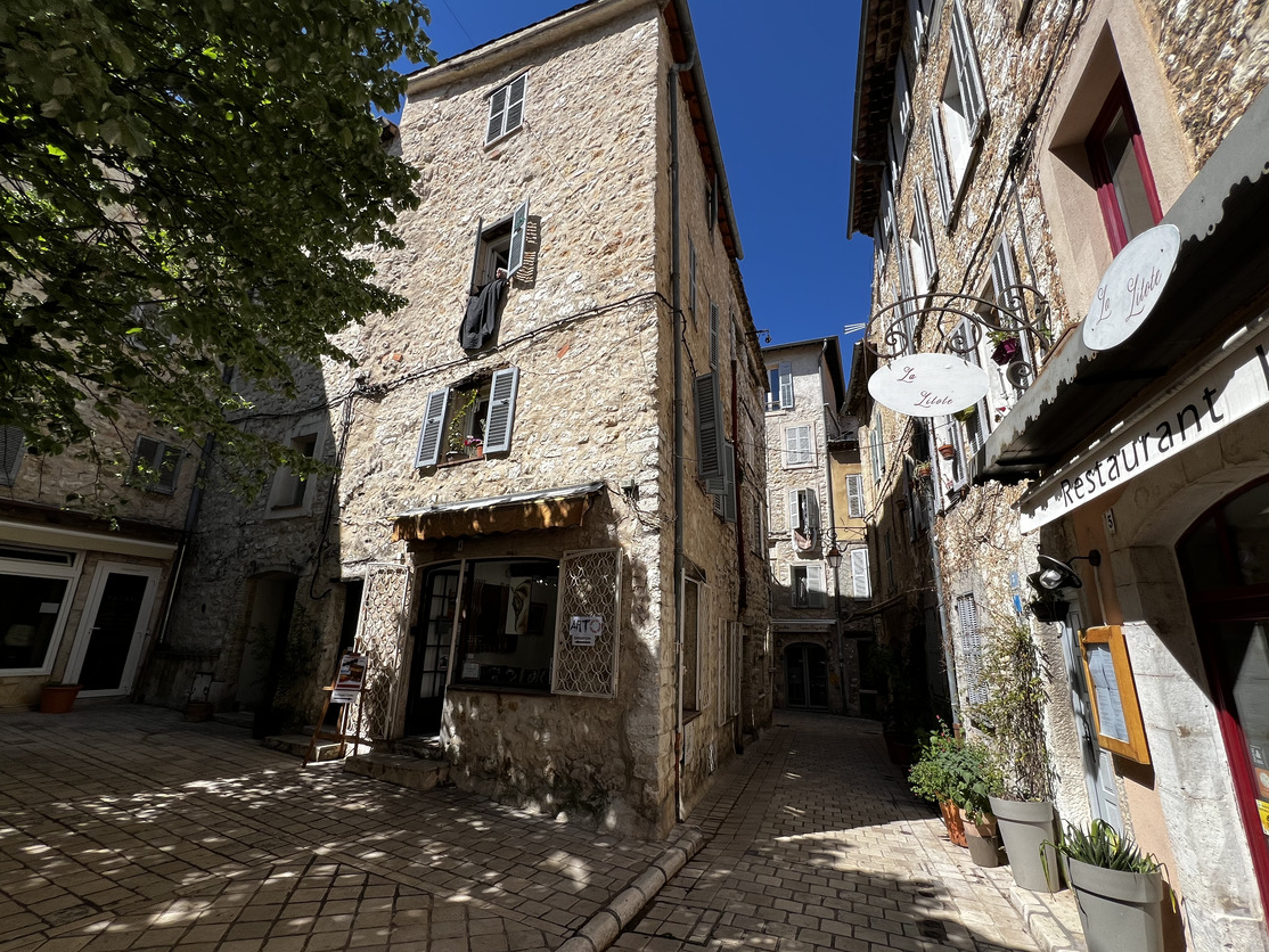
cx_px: 654
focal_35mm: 14
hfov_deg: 102.0
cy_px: 496
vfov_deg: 85.6
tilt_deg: +15.7
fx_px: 513
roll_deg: -1.0
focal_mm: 1.57
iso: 32
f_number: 1.8
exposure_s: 1/1623
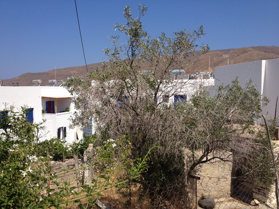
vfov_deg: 40.7
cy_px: 104
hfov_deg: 52.6
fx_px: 282
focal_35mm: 35
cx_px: 140
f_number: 2.4
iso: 50
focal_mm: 4.28
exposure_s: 1/2404
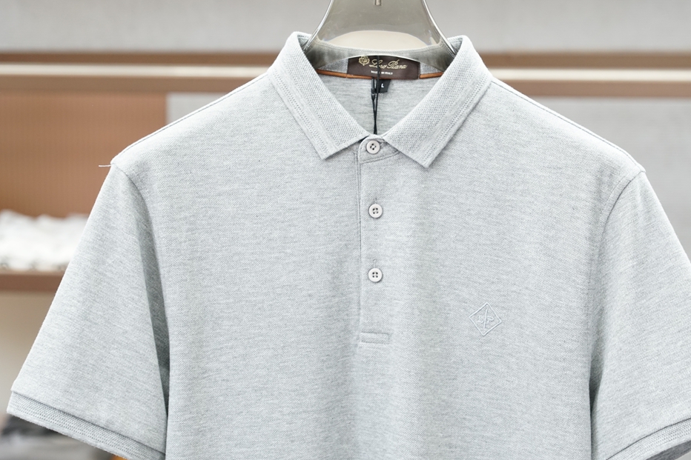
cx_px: 387
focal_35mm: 103
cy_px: 224
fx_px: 1968
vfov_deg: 13.3
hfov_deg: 19.9
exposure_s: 1/125
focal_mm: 59
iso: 640
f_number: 4
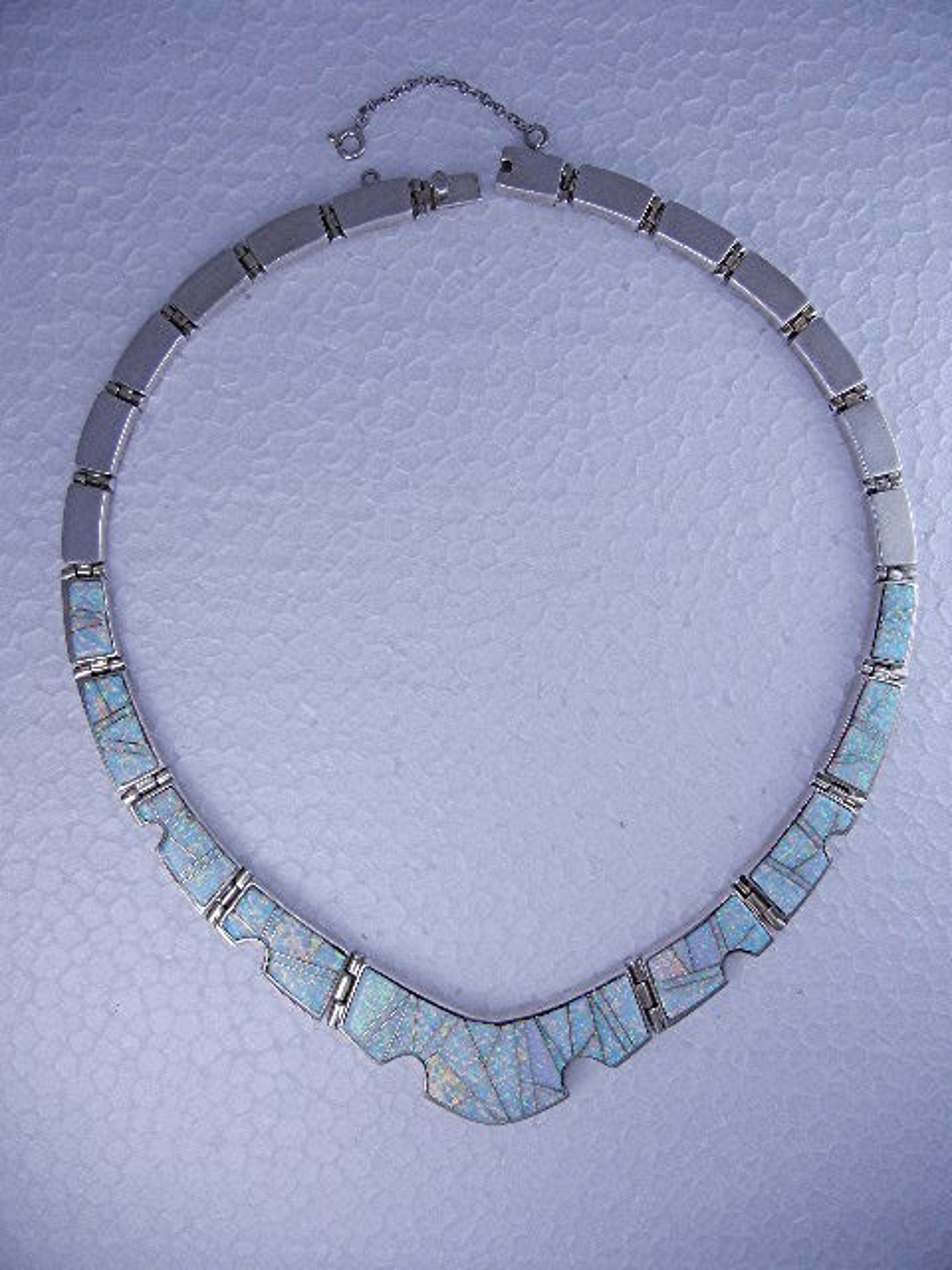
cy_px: 635
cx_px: 476
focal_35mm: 30
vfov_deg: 60.0
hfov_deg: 46.8
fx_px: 1100
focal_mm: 5.4
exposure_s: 1/176
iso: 160
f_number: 3.5
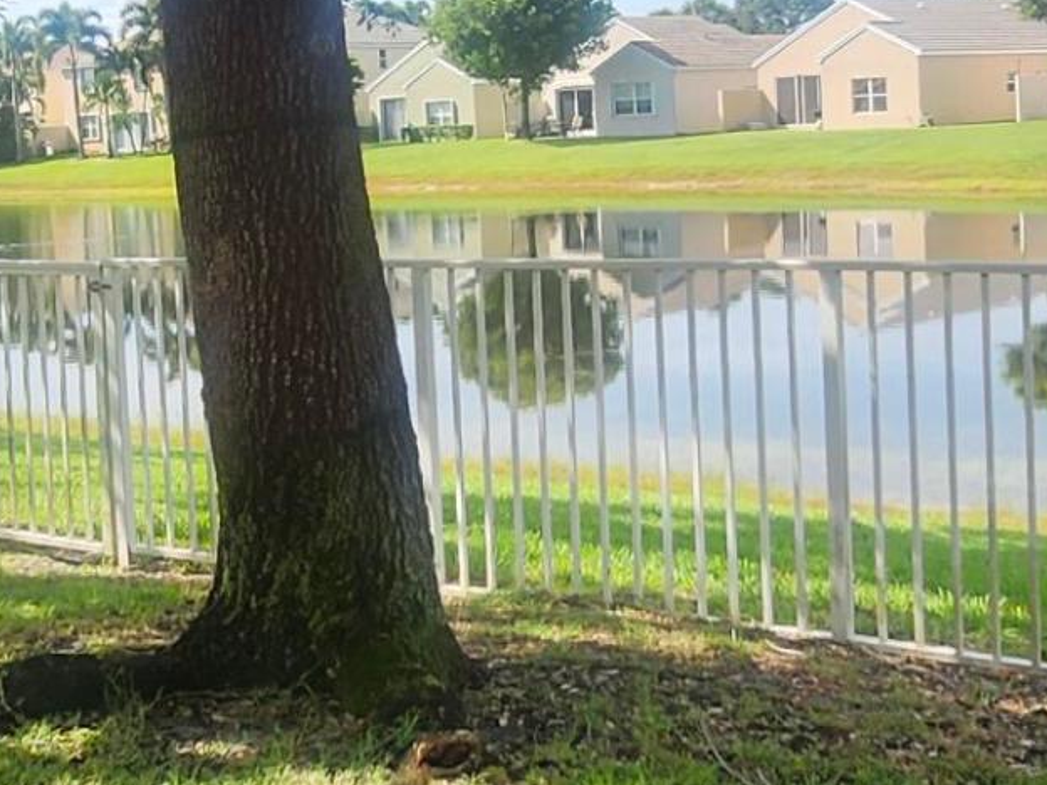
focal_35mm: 60
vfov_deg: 24.3
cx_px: 418
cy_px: 243
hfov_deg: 32.1
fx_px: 1815
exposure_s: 1/1132
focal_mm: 1.74
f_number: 2.2
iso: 40
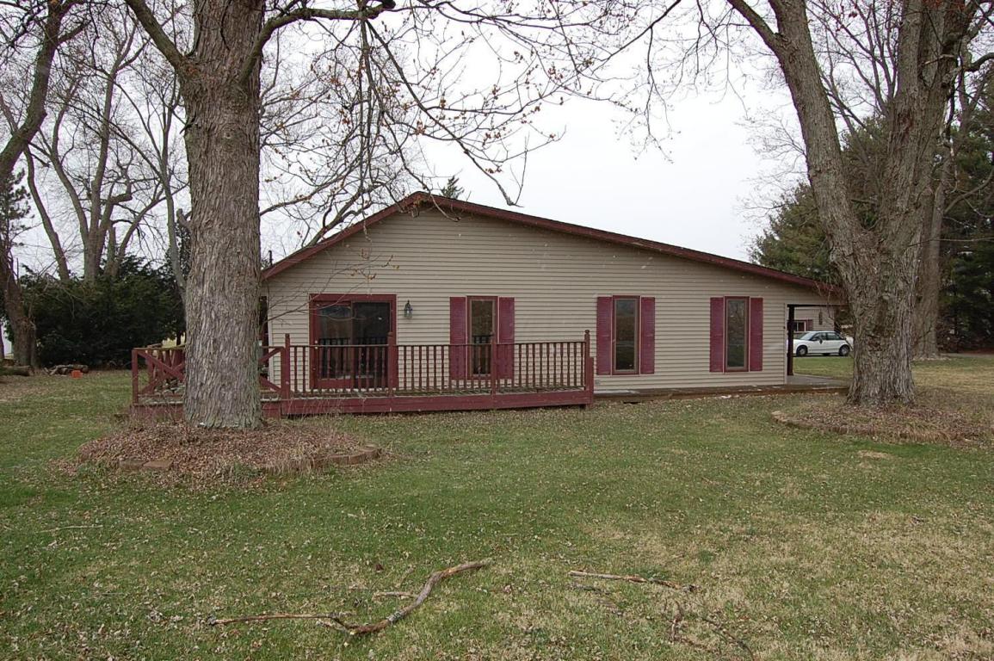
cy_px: 330
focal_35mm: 27
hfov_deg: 67.4
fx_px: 745
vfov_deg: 47.9
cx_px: 497
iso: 200
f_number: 7.1
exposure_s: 1/200
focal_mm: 18
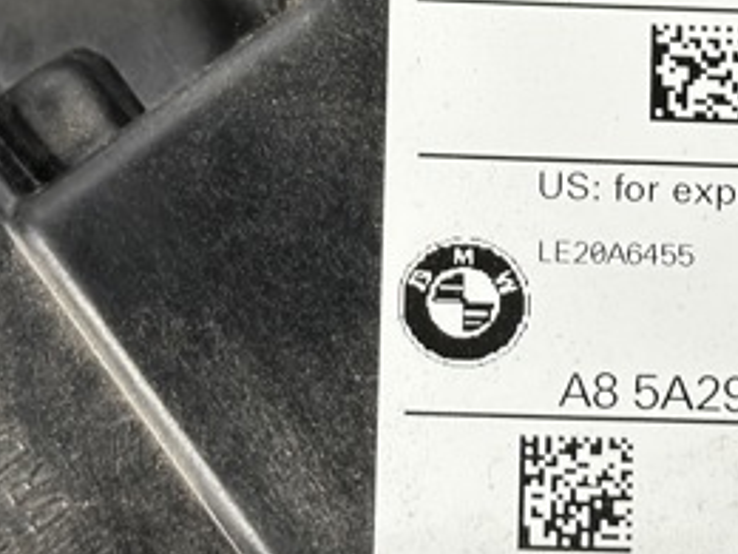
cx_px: 483
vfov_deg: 12.6
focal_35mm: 118
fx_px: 2516
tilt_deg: -74.5
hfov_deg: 16.7
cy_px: 226
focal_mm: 6.86
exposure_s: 1/50
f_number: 1.78
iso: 100
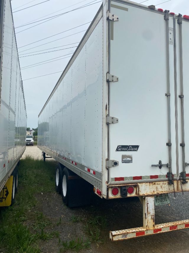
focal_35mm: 26
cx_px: 94
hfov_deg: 53.1
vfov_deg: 67.3
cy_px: 126
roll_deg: -0.8
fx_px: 189
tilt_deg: +4.4
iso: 32
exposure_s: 1/3497
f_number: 1.8
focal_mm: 4.25
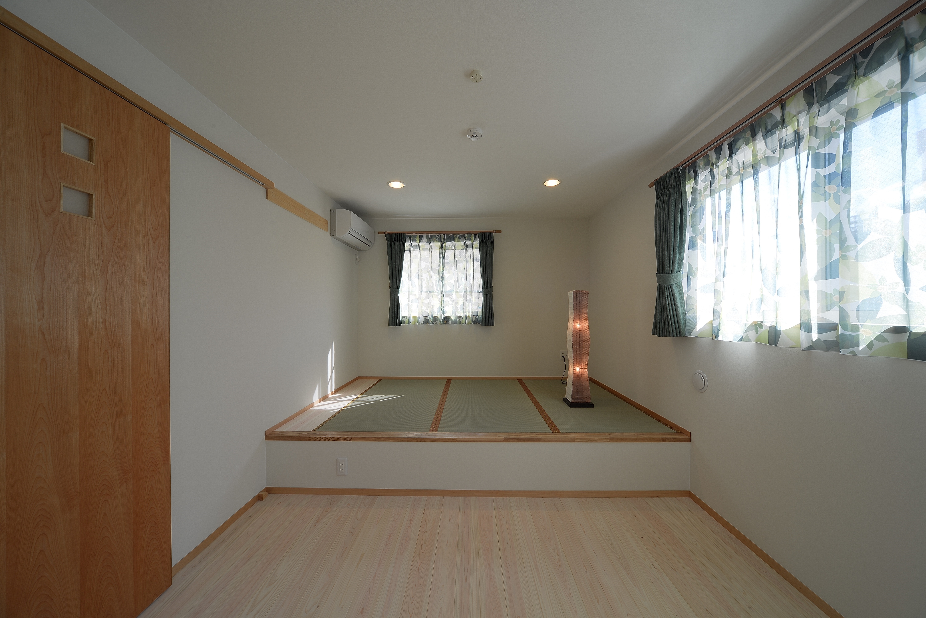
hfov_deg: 112.6
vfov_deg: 90.1
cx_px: 463
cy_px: 309
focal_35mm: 12
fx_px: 309
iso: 100
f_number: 13
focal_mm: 12
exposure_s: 1/3
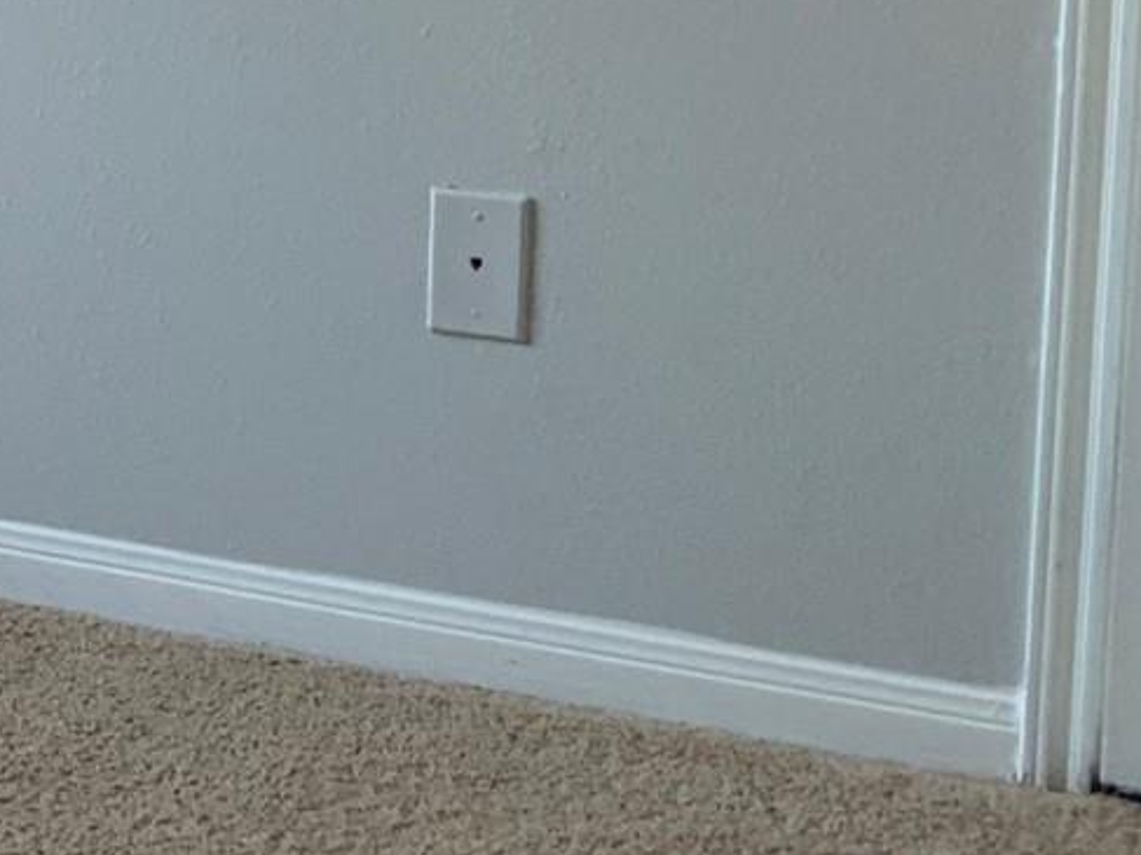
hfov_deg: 14.0
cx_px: -1029
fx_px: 4020
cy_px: -52
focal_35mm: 122
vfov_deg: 12.0
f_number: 1.8
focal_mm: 3
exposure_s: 1/60
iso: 40
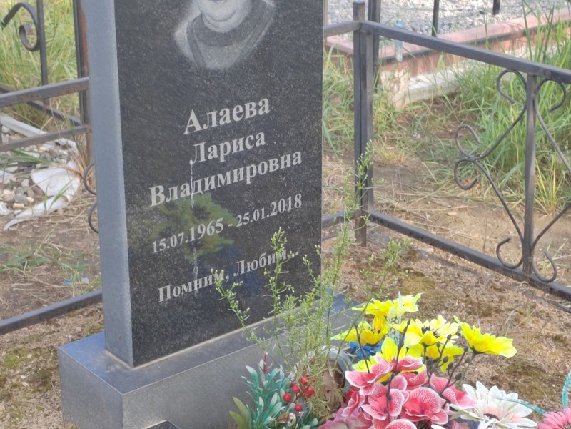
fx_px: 1336
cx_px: 286
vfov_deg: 18.2
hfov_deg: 24.1
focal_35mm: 81
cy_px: 214
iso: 100
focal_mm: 5.52
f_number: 1.9
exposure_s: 1/210
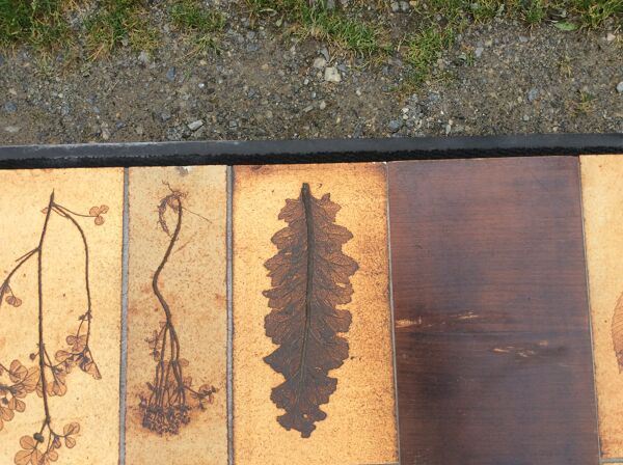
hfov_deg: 56.9
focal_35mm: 32
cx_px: 312
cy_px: 232
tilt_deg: -84.7
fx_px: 575
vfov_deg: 44.0
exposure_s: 1/408
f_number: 2.4
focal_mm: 3.3
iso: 32
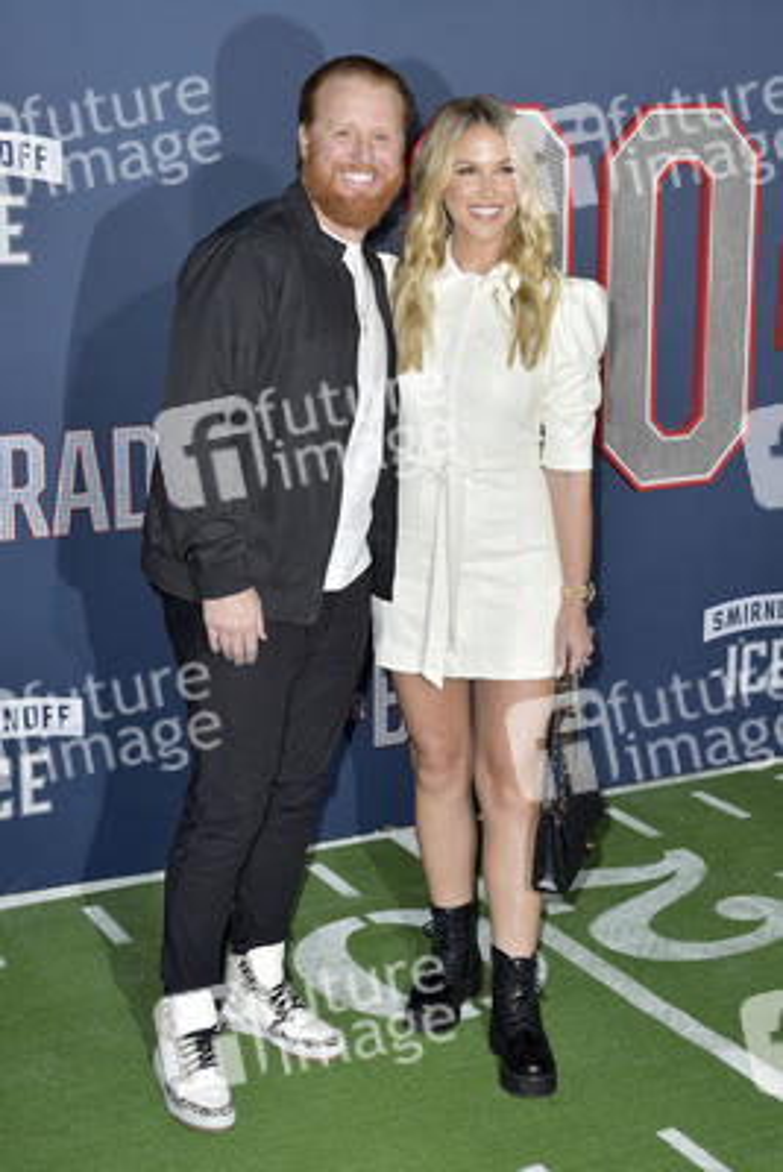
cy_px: 586
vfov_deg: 39.6
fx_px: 1630
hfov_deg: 27.0
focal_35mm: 50
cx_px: 392
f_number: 6.3
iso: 400
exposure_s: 1/250
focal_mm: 50
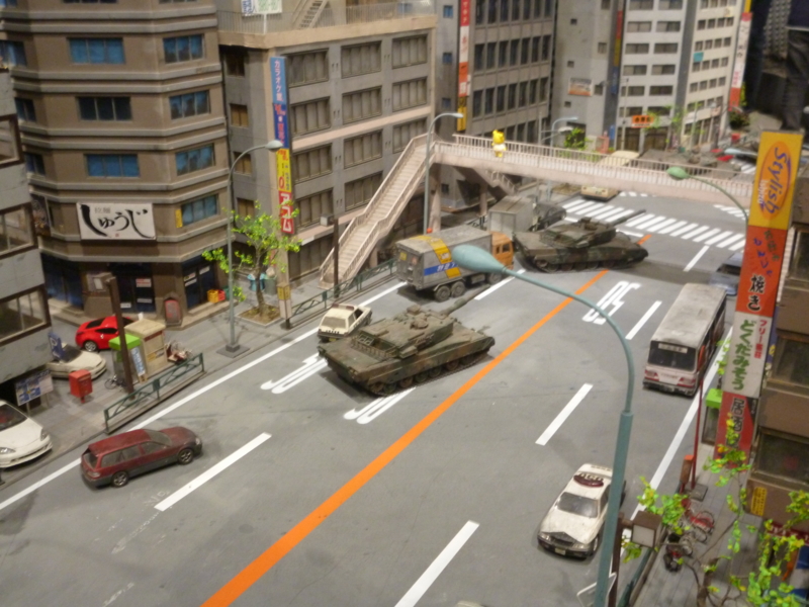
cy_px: 304
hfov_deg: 51.4
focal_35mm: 36
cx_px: 404
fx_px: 841
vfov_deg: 39.7
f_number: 3.5
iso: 400
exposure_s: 1/40
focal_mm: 6.4
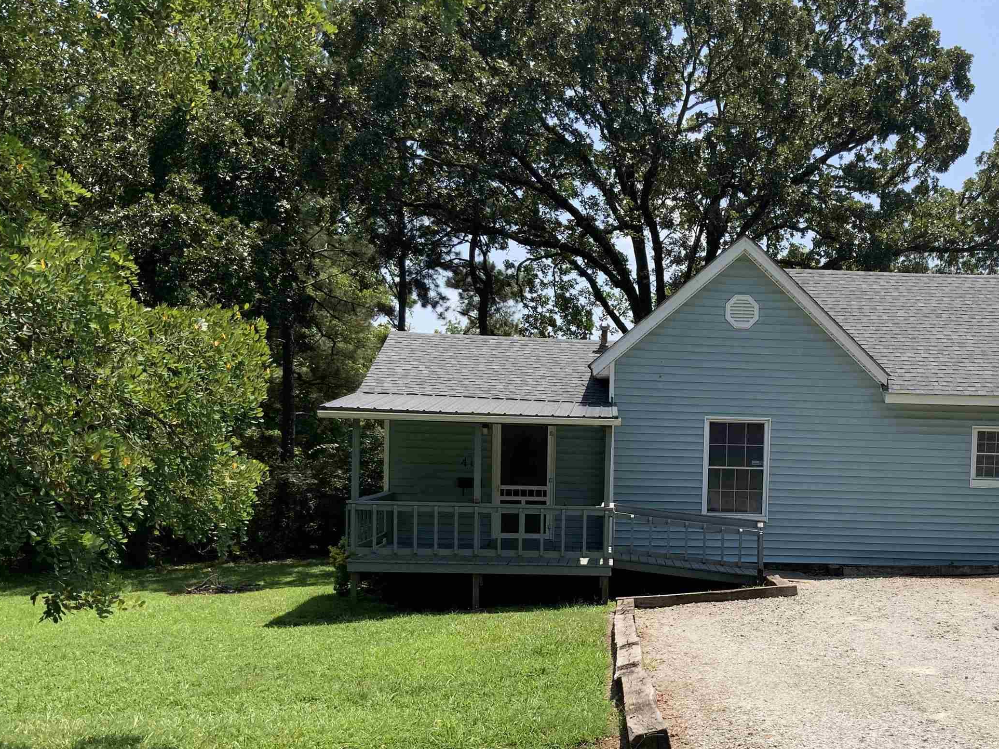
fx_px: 1241
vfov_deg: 33.2
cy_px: 527
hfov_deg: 42.7
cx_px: 734
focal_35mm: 43
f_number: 1.8
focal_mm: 3
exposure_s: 1/1490
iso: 16
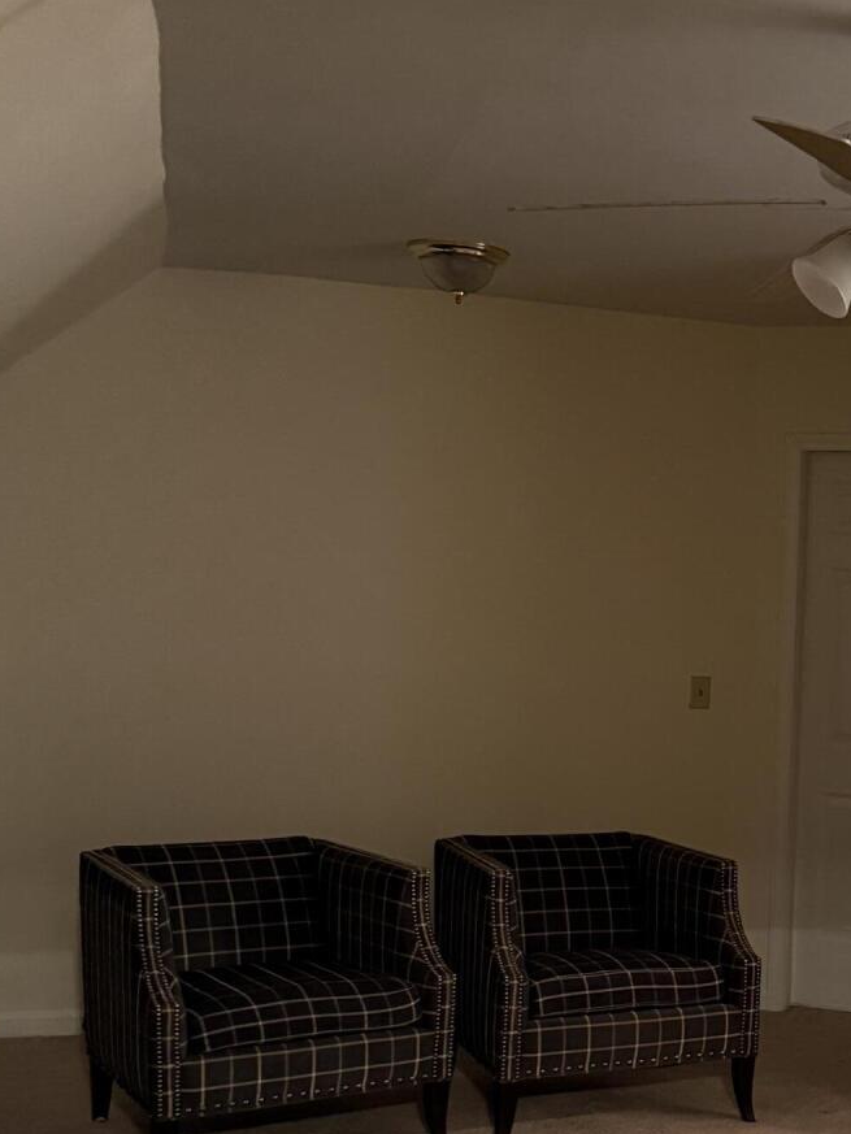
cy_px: 755
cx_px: 939
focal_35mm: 55
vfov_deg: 34.6
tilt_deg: -4.6
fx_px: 1802
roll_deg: -2.4
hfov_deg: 24.7
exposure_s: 1/30
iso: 1000
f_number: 1.78
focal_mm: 6.76
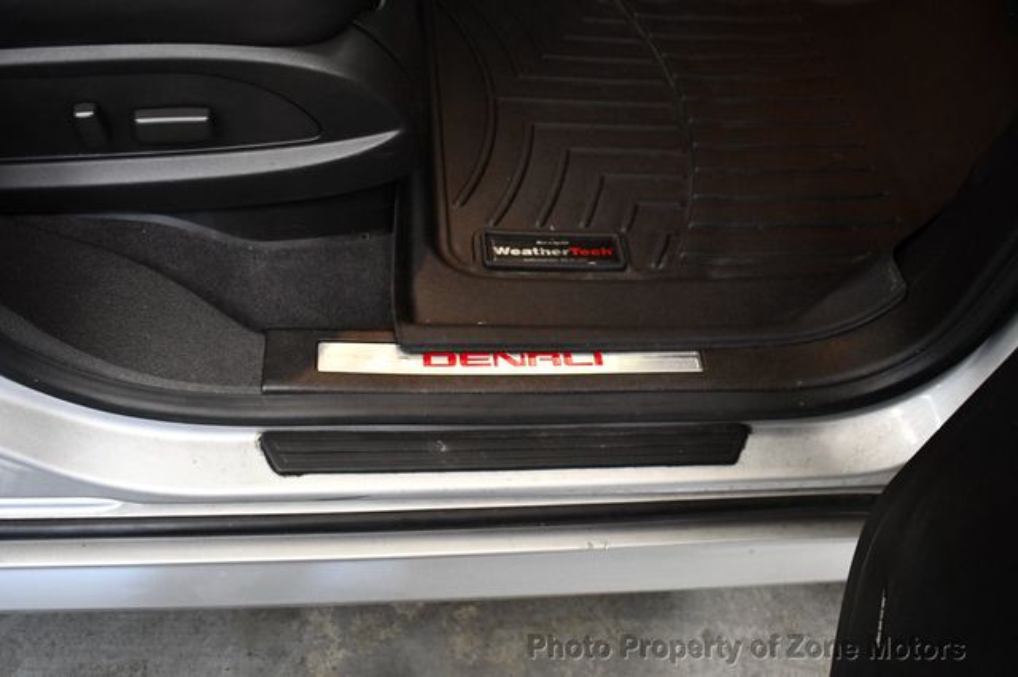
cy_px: 338
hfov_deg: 55.8
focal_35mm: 34
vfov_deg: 38.8
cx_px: 509
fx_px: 961
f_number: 3.8
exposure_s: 1/80
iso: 3200
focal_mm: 23
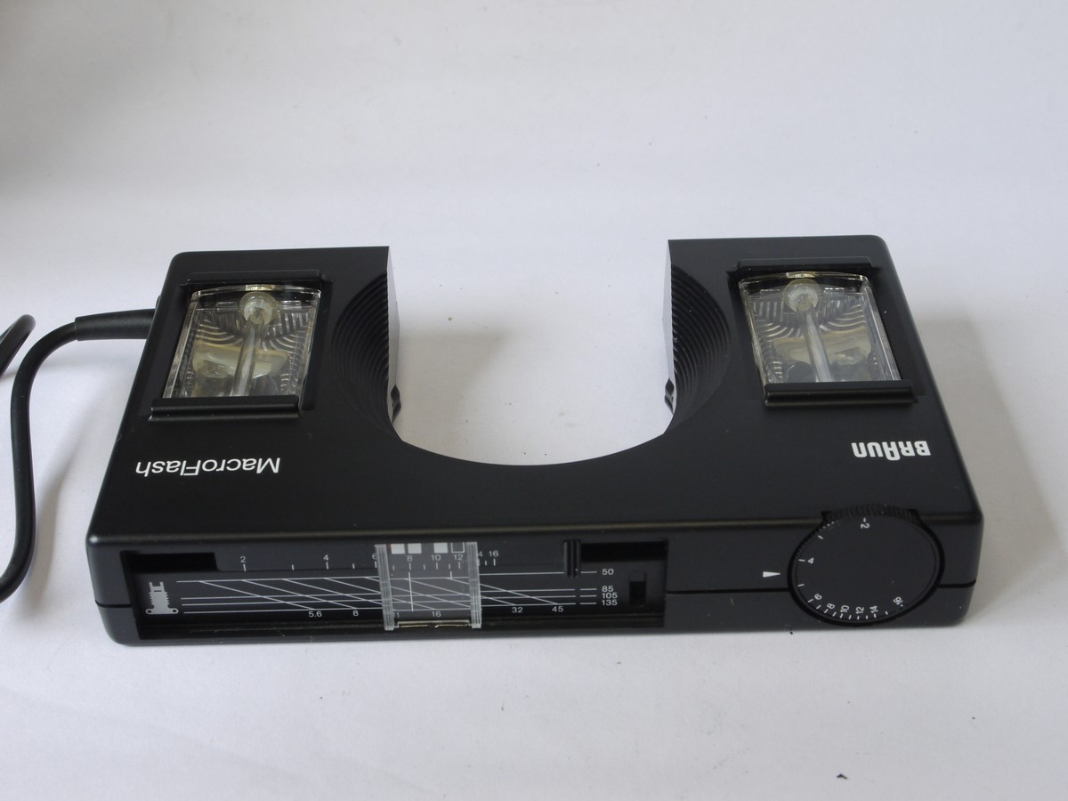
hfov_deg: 35.5
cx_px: 534
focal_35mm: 54
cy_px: 400
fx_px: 1666
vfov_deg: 27.0
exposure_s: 1/13
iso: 400
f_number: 10
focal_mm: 27
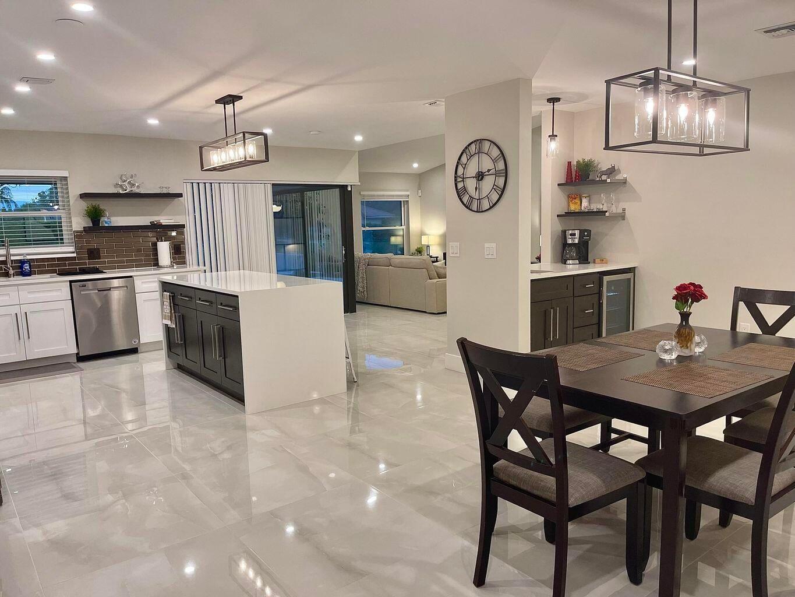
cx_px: 398
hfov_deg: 67.3
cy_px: 298
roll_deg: +1.6
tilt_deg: -8.4
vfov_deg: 53.1
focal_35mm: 26
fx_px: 597
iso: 100
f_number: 1.6
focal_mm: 5.1
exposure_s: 1/120
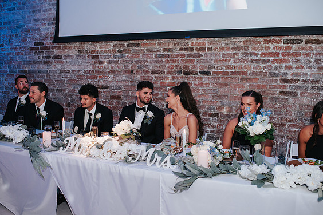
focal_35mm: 36
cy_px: 107
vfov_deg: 36.9
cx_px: 158
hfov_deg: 53.1
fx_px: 323
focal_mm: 35
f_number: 2.8
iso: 1000
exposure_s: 1/200
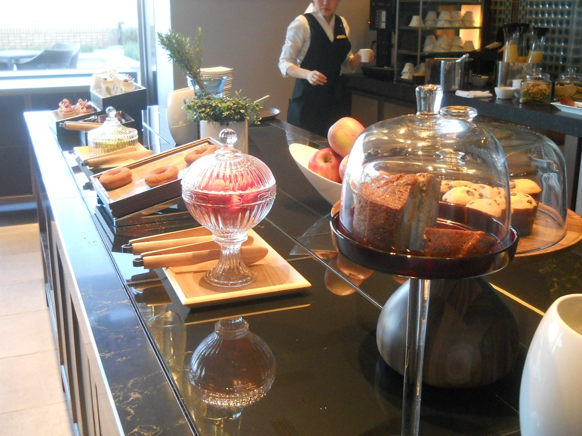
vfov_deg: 35.1
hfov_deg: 45.8
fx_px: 689
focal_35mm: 41
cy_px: 218
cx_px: 291
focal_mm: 6.72
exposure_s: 1/100
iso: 400
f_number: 3.1
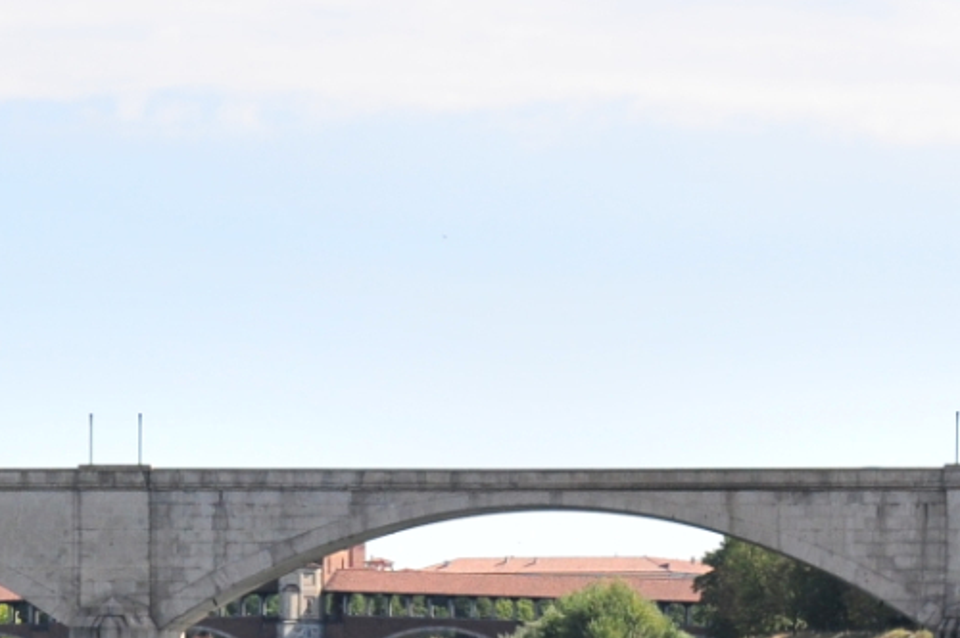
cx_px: -23
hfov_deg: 9.5
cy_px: 692
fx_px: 5727
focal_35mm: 215
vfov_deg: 6.3
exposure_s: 1/640
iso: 320
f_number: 13
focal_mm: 35
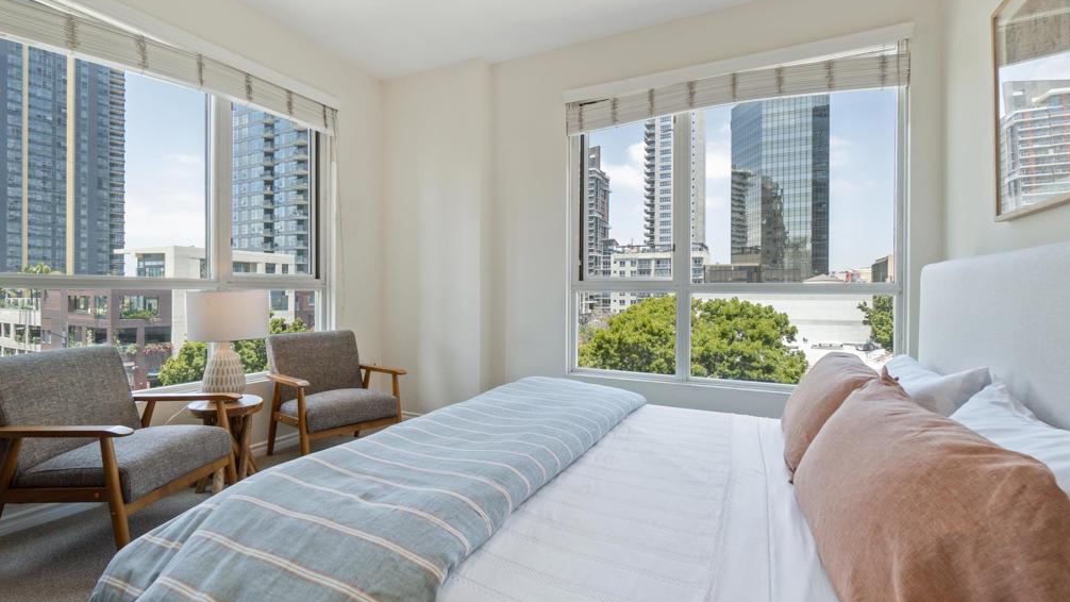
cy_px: 287
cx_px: 536
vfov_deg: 67.1
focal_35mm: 16
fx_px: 454
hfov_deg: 99.4
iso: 100
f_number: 8
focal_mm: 10
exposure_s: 1/8
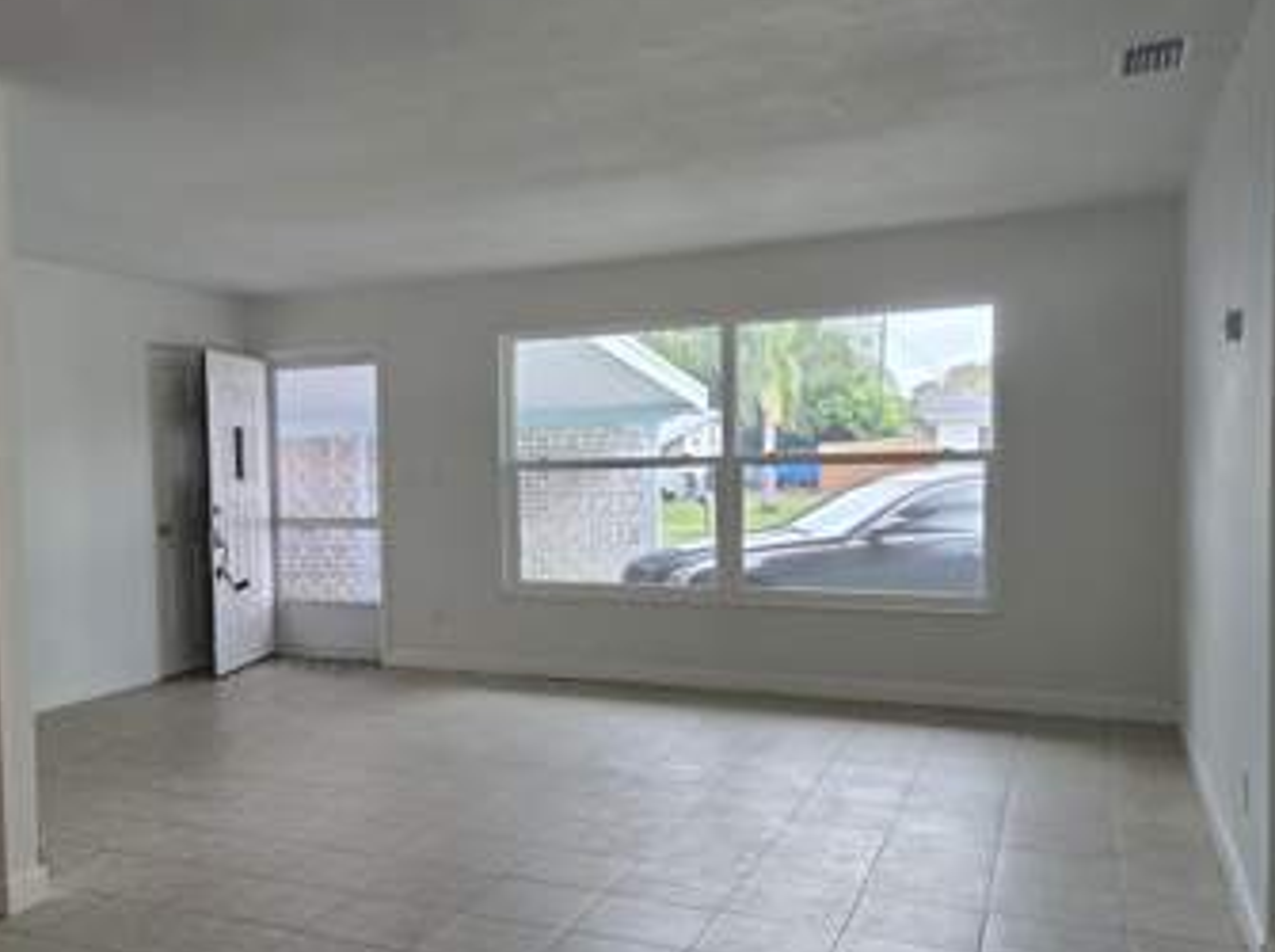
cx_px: 396
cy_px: 501
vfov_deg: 42.8
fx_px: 1213
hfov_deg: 54.0
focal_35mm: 33
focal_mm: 5.4
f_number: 1.8
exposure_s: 1/120
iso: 80
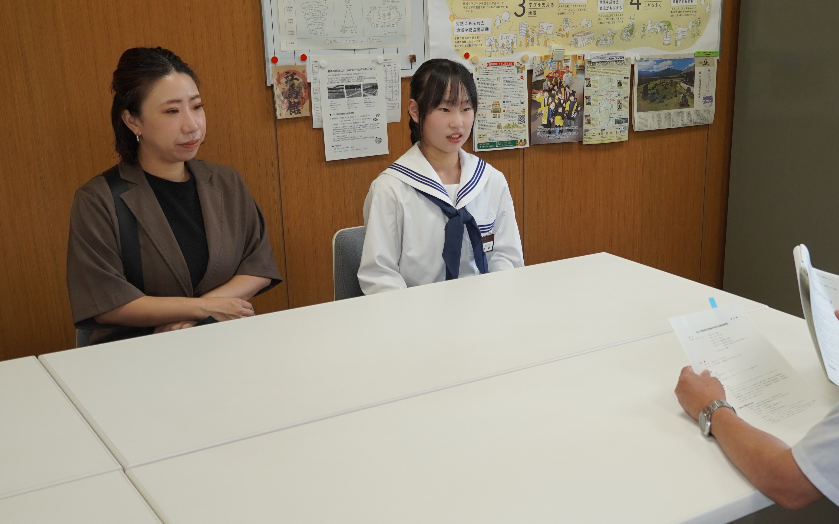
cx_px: 573
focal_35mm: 46
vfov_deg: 27.9
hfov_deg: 42.8
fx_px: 1052
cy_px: 317
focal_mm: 22
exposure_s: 1/160
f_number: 4
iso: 320
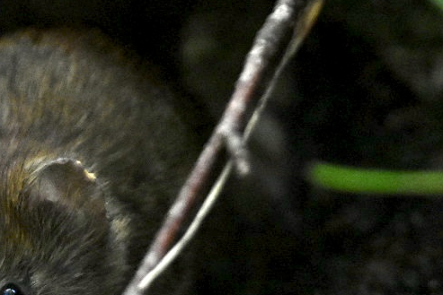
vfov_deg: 0.5
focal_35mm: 2955
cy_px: 291
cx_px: -47
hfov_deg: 0.7
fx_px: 36371
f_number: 6.3
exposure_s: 1/500
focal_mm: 600
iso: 3200
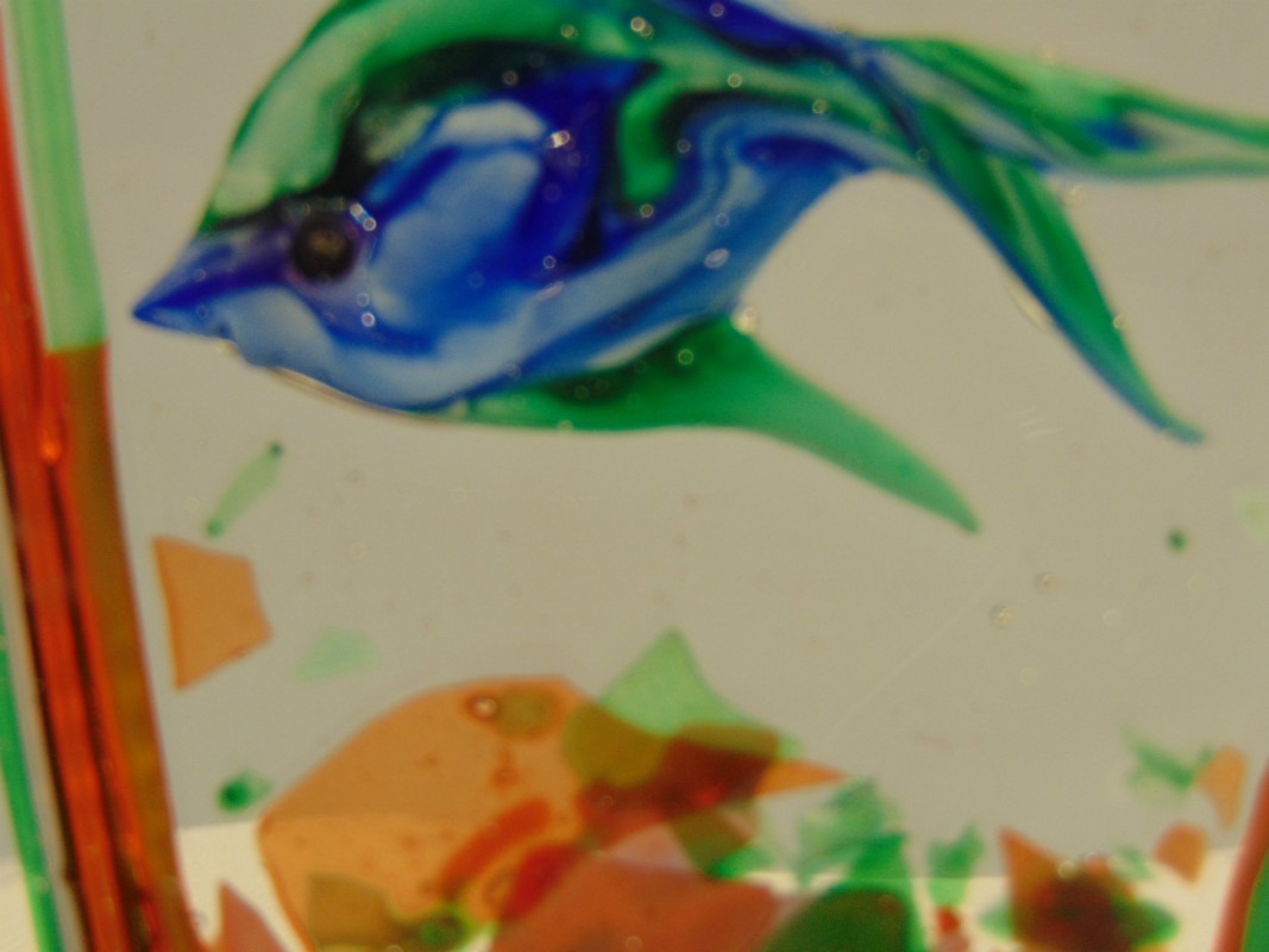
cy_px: 476
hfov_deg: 14.8
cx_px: 634
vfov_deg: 11.1
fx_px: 4875
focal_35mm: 133
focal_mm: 23.9
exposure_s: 1/30
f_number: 4
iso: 100
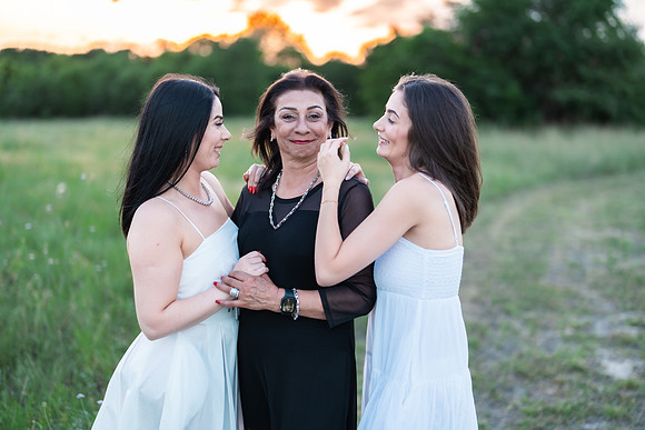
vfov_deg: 27.0
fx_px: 896
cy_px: 215
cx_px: 322
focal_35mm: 50
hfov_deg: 39.6
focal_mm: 50
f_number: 1.2
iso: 160
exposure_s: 1/400
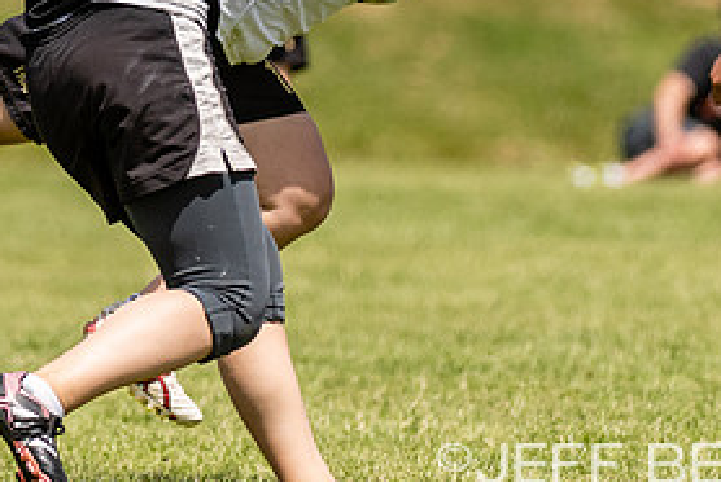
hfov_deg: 1.6
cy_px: -51
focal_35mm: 1279
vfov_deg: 1.1
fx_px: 25642
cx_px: 295
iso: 360
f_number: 4
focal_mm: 270
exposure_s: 1/2500
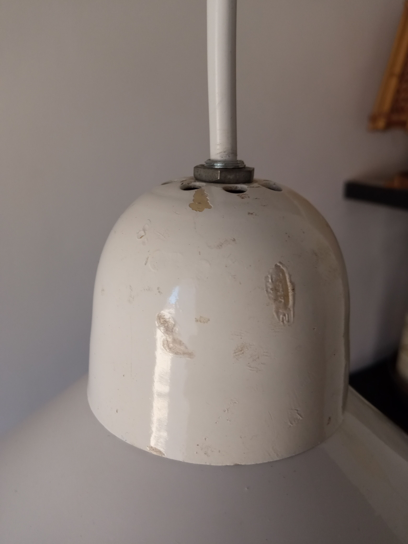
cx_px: 204
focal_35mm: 27
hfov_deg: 51.4
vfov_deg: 65.3
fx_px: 424
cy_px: 272
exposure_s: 1/33.3
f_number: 2.2
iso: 153
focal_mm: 3.79
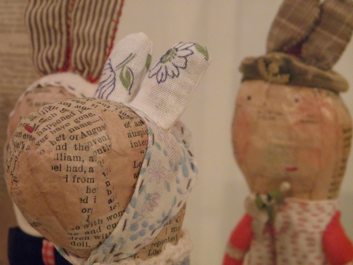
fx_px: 816
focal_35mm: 80
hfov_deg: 24.4
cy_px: 132
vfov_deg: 18.4
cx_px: 176
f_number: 4.4
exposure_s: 1/40
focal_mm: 14.3
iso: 400
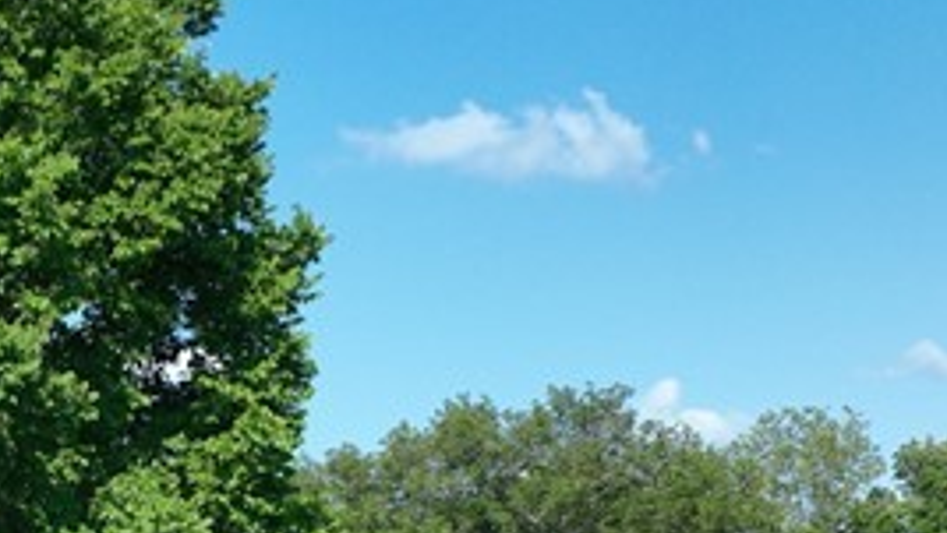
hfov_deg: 20.1
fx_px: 2512
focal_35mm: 100
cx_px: -177
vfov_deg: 11.6
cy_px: 789
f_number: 2.8
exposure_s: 1/1250
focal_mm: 12.29
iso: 100
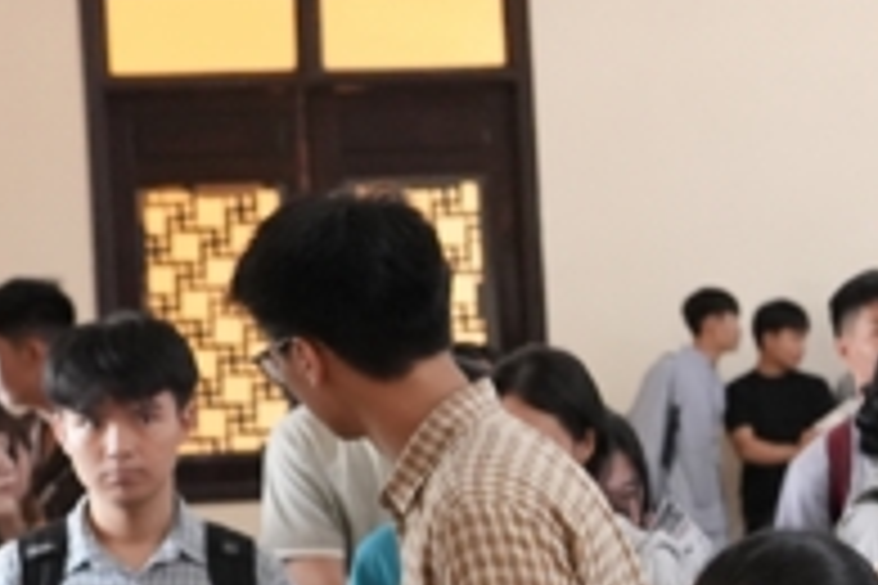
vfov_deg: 7.8
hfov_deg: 10.9
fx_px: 4268
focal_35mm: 175
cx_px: 1628
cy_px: 432
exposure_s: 1/100
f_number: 3.5
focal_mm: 35
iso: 4000
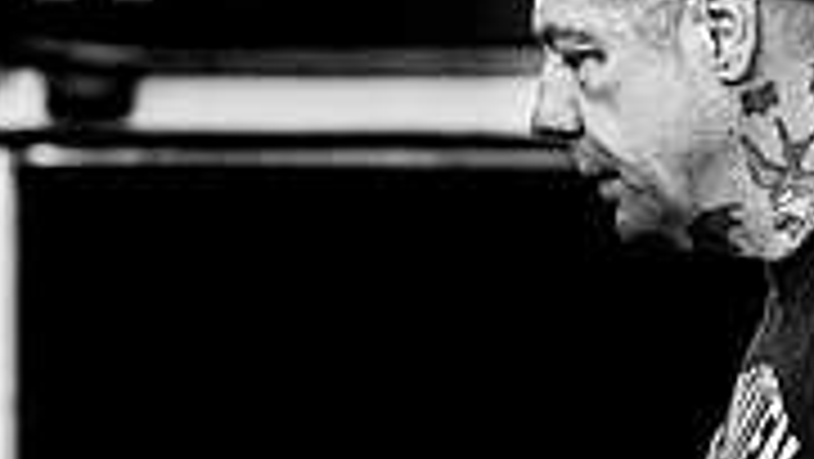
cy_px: 43
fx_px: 22760
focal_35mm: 1054
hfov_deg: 2.0
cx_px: 764
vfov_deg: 1.2
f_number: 4.5
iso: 320
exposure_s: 1/2500
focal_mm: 200
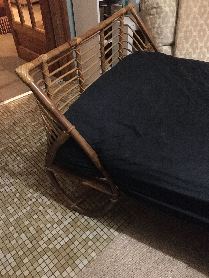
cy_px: 139
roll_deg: +1.9
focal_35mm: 29
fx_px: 233
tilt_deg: -39.9
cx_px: 104
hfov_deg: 48.2
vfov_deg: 61.7
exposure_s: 1/17
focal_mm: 4.15
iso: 1250
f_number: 2.2
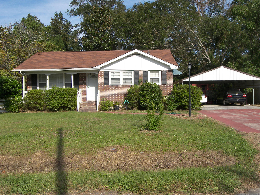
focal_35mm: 37
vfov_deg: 38.7
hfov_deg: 50.1
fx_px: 278
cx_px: 130
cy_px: 98
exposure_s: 1/800
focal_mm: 7.8
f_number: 3.2
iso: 50
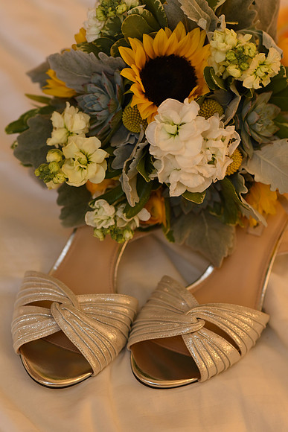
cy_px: 216
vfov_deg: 23.9
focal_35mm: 85
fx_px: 1019
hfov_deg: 16.1
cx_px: 144
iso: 1000
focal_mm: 85
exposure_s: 1/100
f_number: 4
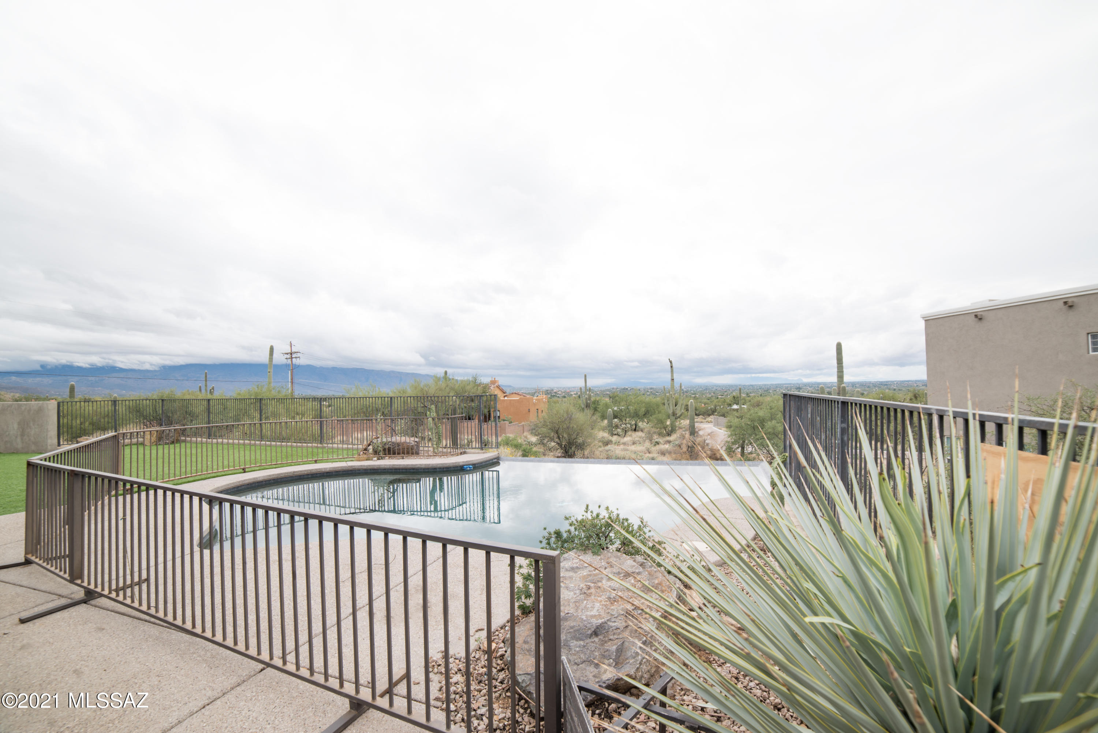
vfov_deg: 81.2
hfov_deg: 104.2
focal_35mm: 14
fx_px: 427
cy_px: 366
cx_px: 549
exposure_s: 1/200
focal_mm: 14
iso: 160
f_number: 8
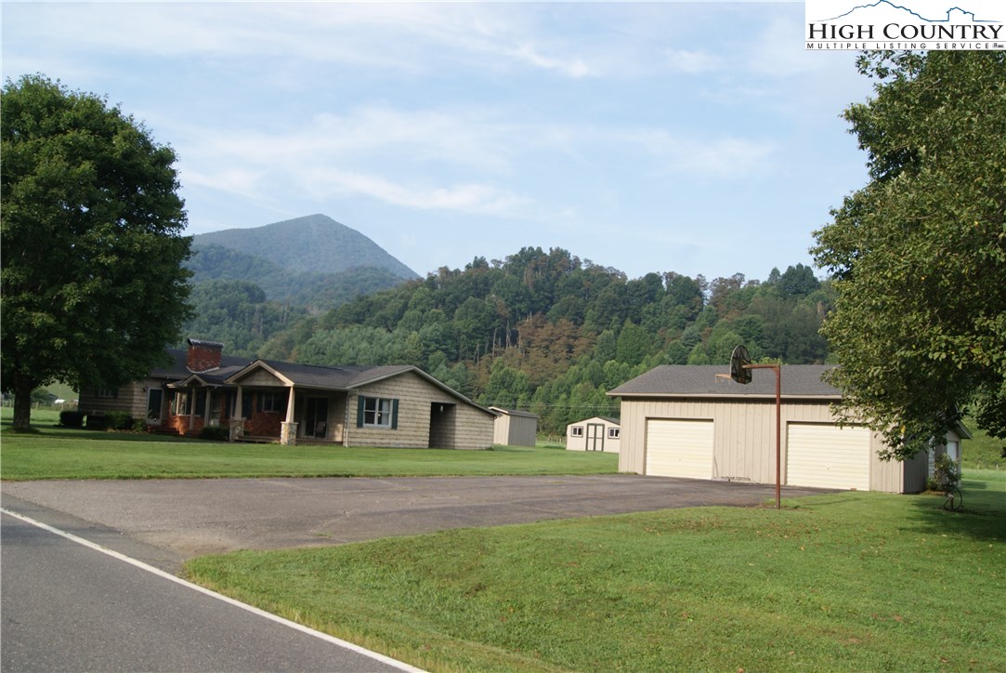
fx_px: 839
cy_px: 336
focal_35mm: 30
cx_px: 503
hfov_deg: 61.9
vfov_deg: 43.7
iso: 100
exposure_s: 1/80
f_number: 9
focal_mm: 20
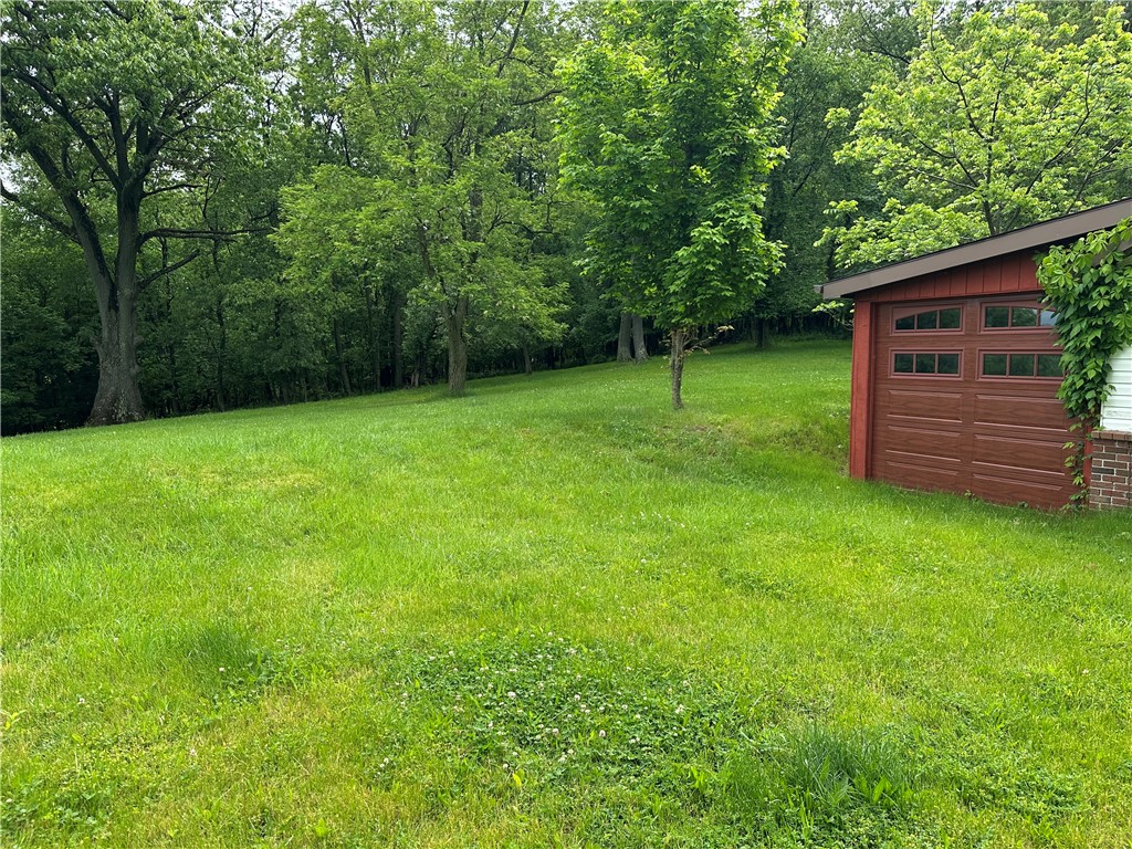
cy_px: 424
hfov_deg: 71.6
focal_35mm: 24
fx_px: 785
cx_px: 566
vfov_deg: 56.8
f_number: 1.78
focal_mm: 6.86
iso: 80
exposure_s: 1/1144
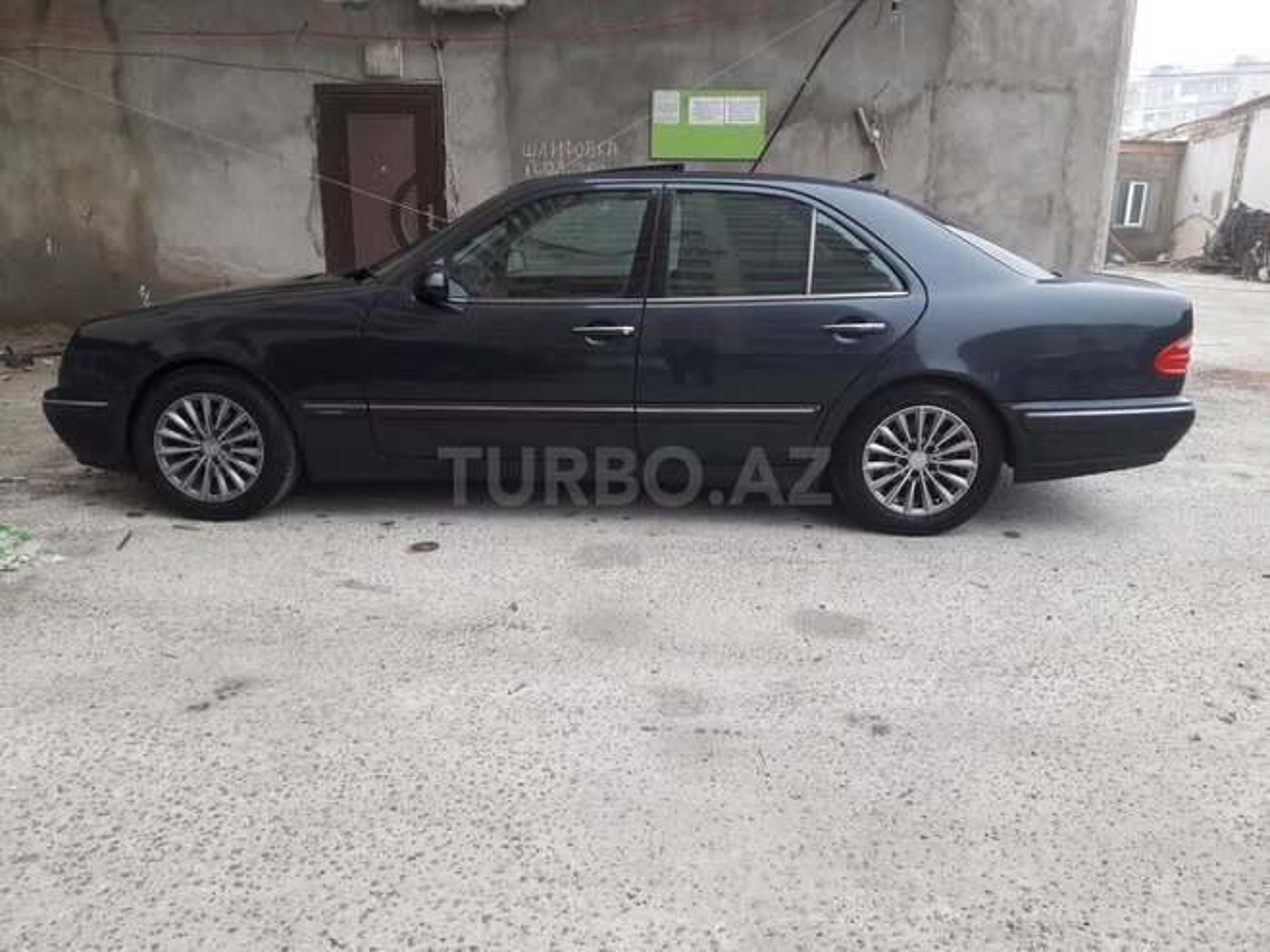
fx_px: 1027
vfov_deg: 49.7
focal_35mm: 28
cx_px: 635
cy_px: 476
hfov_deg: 63.4
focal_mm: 3.7
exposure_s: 1/33
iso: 40
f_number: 1.9
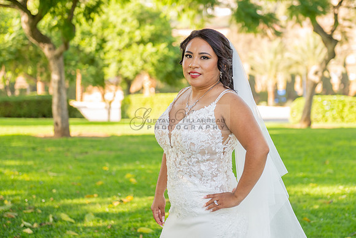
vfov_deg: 17.3
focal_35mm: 79
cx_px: 191
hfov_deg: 25.8
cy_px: 104
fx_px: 779
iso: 200
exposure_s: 1/200
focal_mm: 70
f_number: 3.5
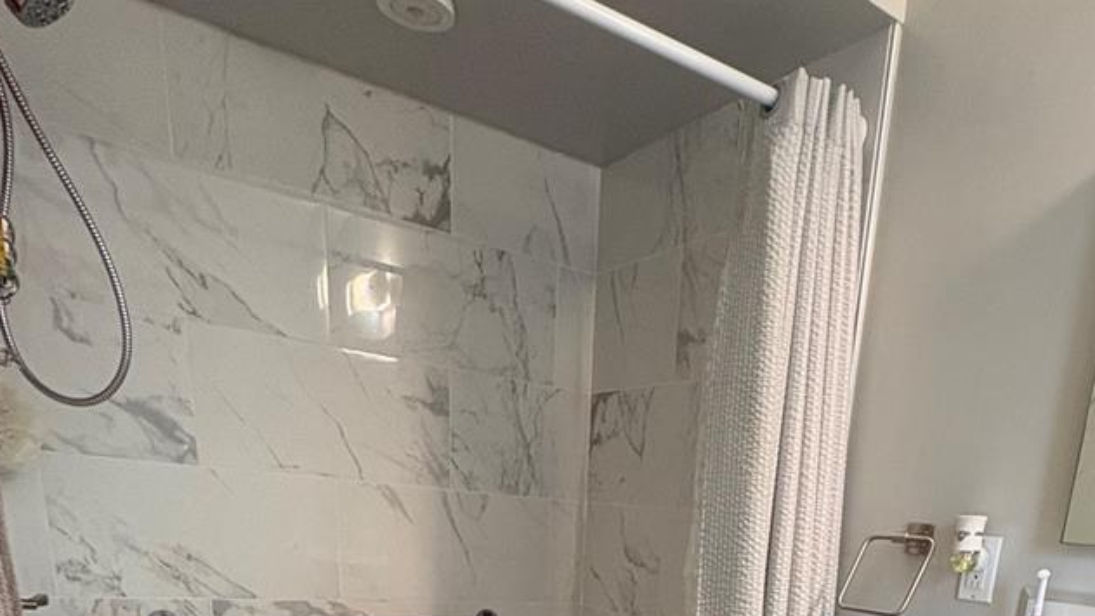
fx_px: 842
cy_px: 790
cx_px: 685
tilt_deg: -16.9
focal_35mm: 29
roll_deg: -4.2
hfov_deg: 65.1
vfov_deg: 31.5
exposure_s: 1/60
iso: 250
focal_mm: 2.22
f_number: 2.2
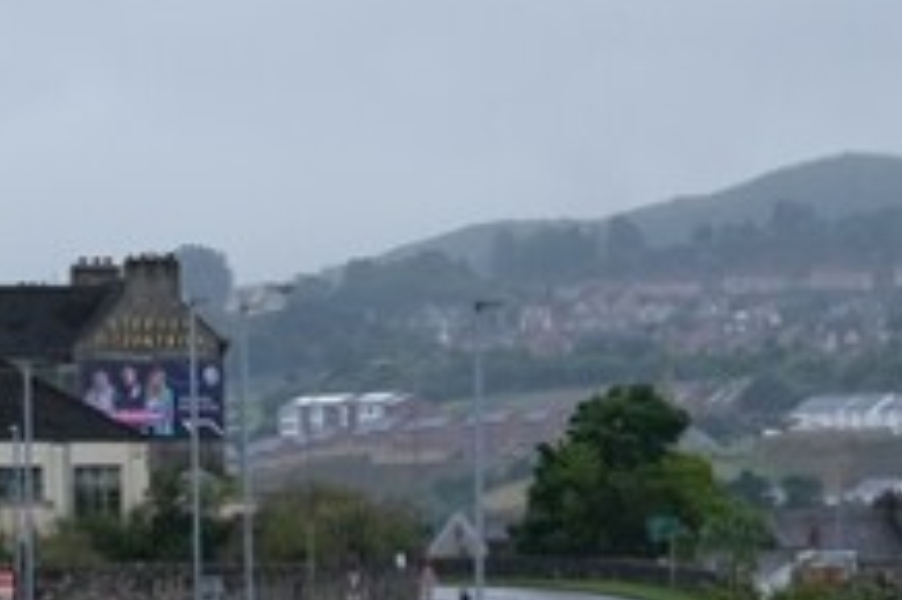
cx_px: 919
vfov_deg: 4.4
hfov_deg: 6.6
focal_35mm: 310
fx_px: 7761
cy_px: 914
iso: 400
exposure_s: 1/420
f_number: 8
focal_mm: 50
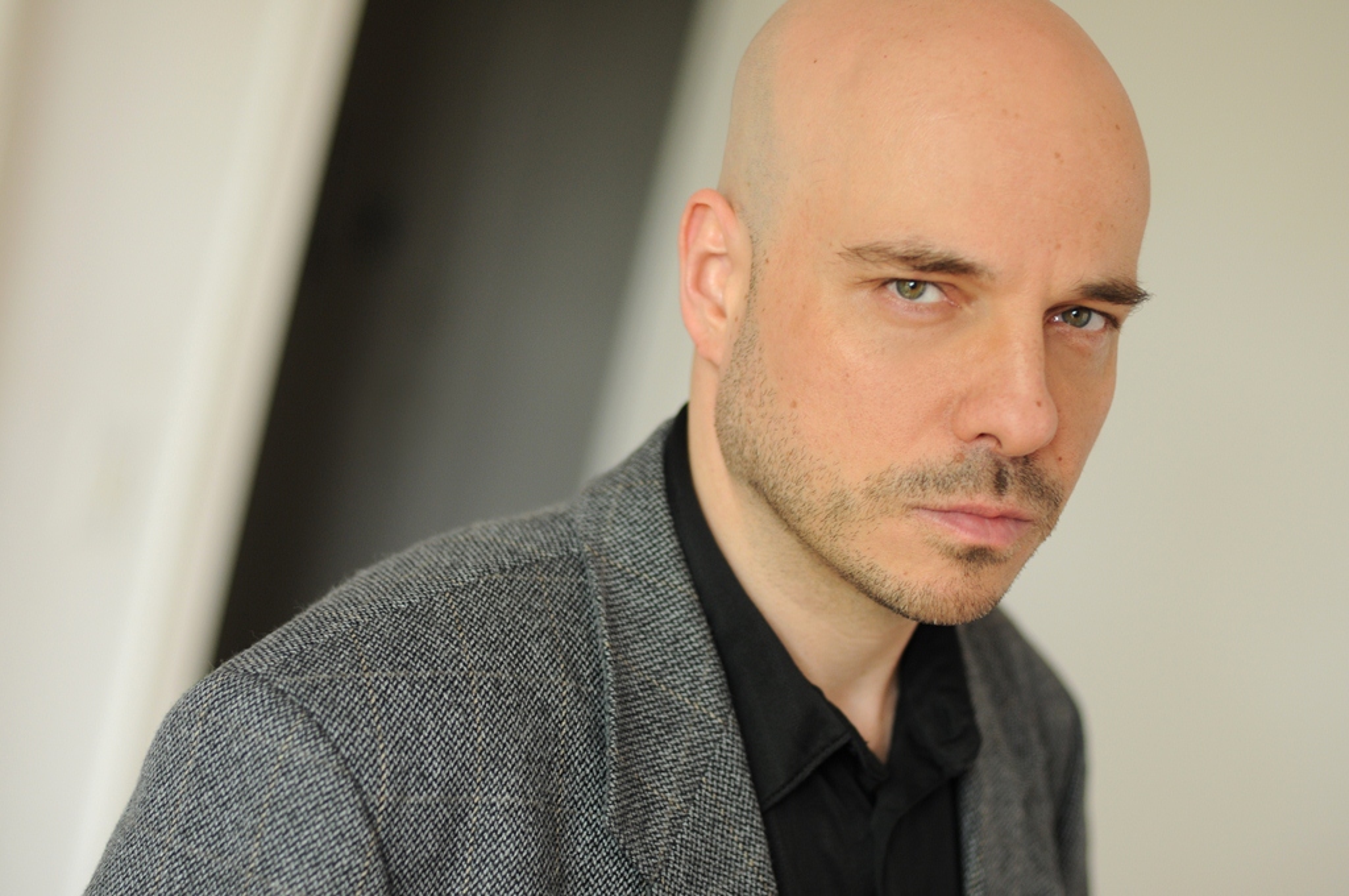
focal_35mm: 75
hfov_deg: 27.0
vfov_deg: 18.1
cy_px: 448
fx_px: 2807
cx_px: 674
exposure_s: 1/100
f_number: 2
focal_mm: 50
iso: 320
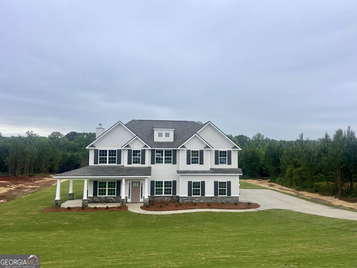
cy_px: 134
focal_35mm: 26
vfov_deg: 53.1
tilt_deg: +3.0
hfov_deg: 67.3
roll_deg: -0.1
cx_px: 178
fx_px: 268
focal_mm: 5.7
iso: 50
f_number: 1.5
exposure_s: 1/1295
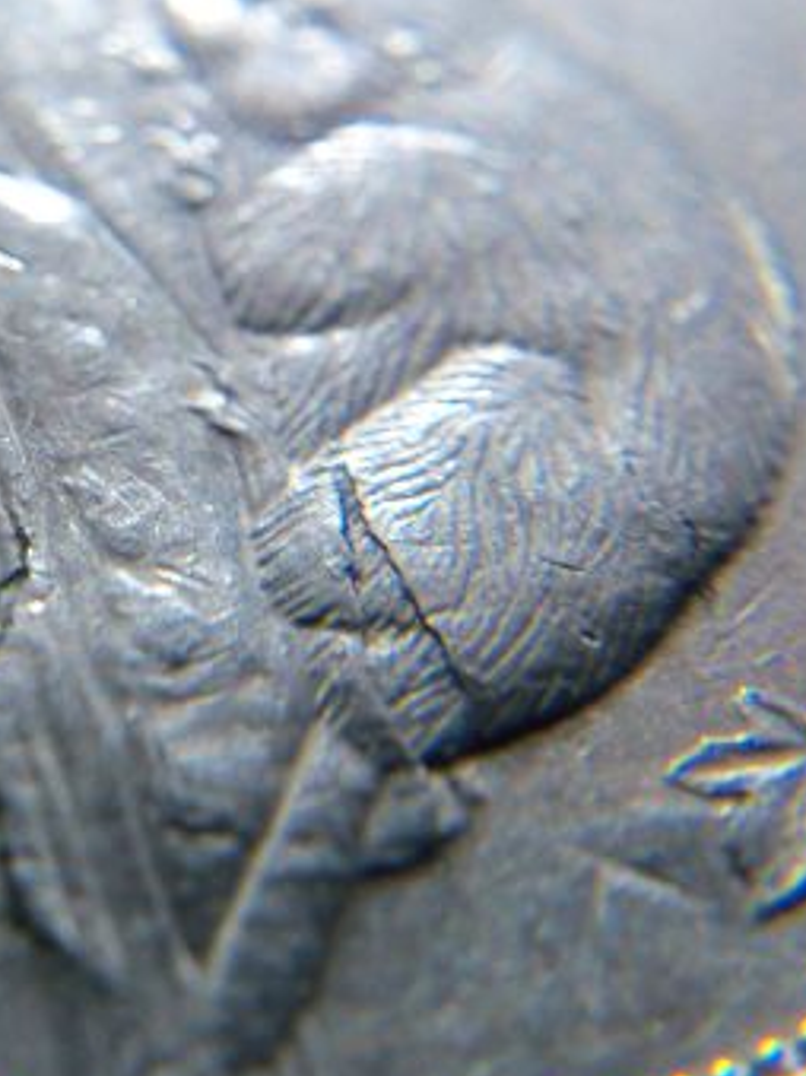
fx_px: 4349
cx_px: 225
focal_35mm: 140
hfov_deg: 10.6
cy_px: 505
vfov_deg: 14.1
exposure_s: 1/50
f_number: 3.6
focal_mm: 14
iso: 80
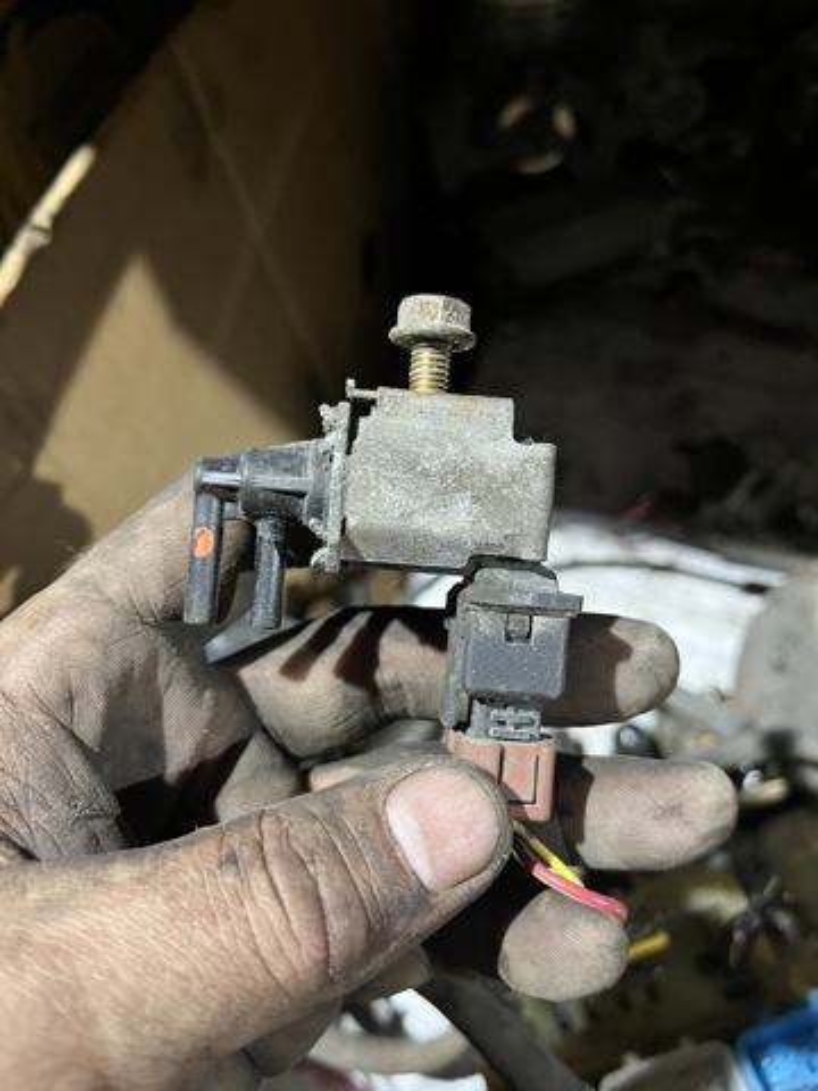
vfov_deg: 67.3
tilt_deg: -59.5
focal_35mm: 26
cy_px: 546
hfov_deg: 53.1
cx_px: 409
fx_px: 819
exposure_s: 1/33
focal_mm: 5.1
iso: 400
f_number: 1.6
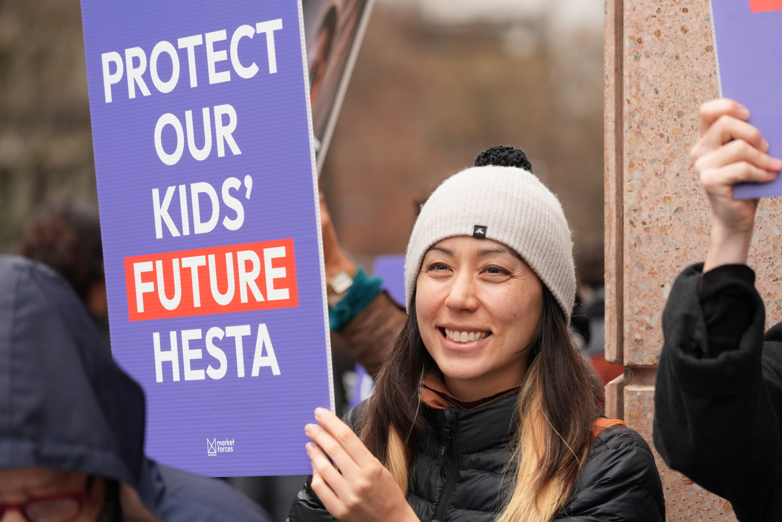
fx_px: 3497
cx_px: 391
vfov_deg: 8.5
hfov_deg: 12.8
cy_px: 261
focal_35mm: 161
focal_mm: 161
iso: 800
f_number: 4
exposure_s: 1/500
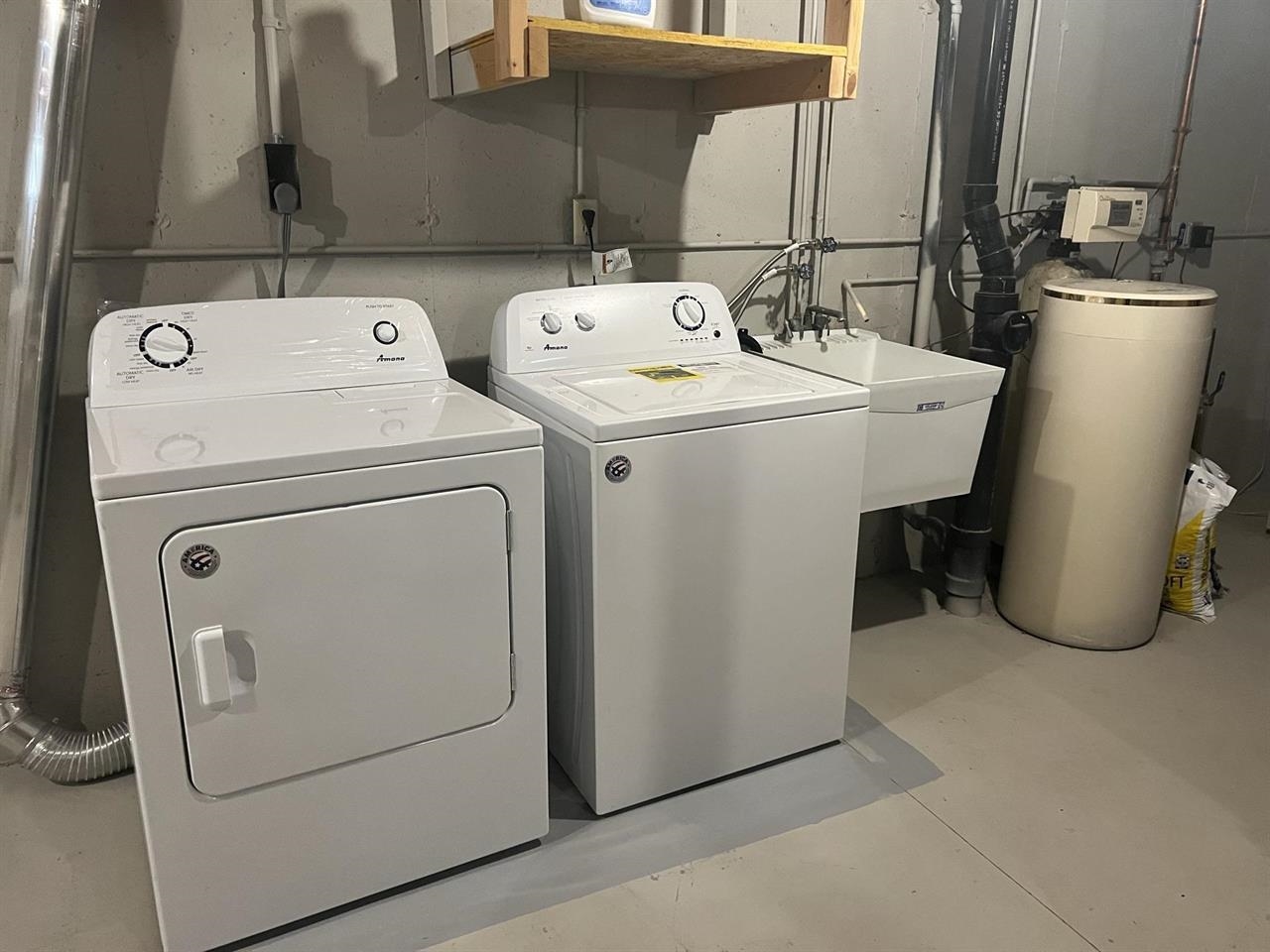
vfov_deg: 53.1
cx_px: 635
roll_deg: +0.1
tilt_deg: -16.8
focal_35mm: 26
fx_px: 954
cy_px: 476
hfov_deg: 67.3
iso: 400
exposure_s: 1/60
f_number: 1.5
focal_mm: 5.7
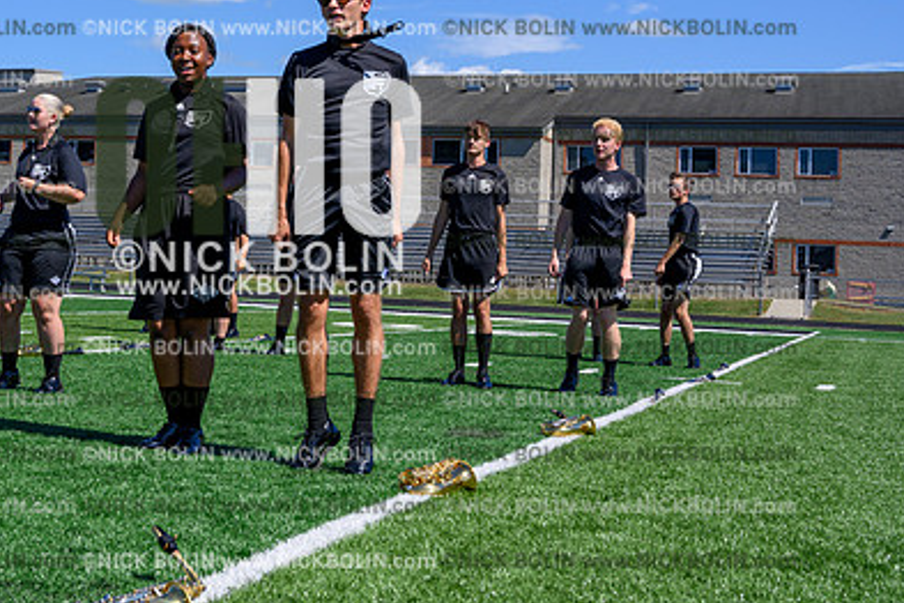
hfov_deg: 33.4
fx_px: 1481
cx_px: 258
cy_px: 188
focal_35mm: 59
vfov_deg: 22.9
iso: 160
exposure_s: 1/640
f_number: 8
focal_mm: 40
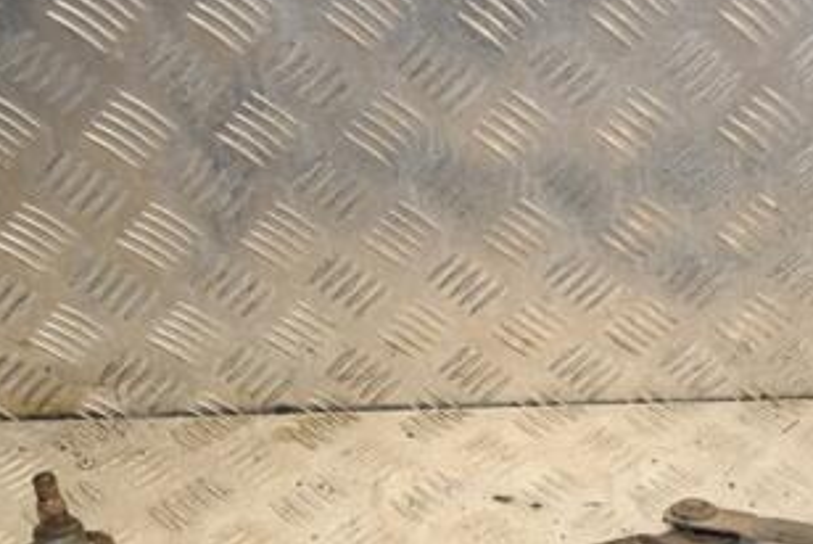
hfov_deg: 26.5
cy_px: 486
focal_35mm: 73
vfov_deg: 18.4
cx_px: 768
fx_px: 1649
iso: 800
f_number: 8
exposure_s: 1/200
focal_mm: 25
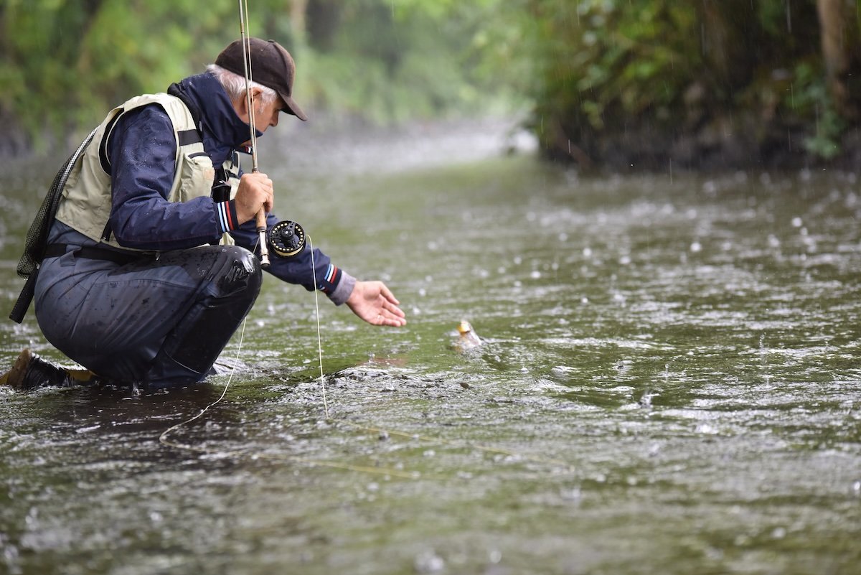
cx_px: 430
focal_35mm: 175
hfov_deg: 11.7
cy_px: 288
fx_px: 4187
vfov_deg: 7.9
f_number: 3.5
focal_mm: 175
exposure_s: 1/125
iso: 800
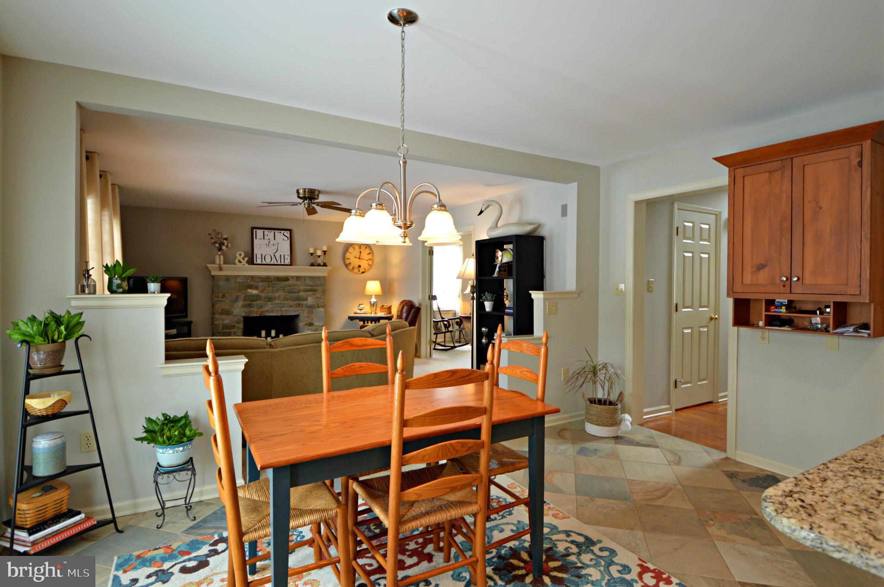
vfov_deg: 67.3
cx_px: 442
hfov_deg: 90.1
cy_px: 294
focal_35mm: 18
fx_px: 442
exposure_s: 1/60
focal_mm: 12
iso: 720
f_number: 4
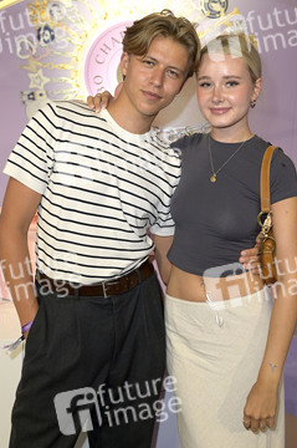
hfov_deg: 33.3
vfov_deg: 48.5
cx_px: 154
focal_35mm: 40
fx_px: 496
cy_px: 219
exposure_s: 1/200
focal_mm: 36
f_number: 4.5
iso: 1000
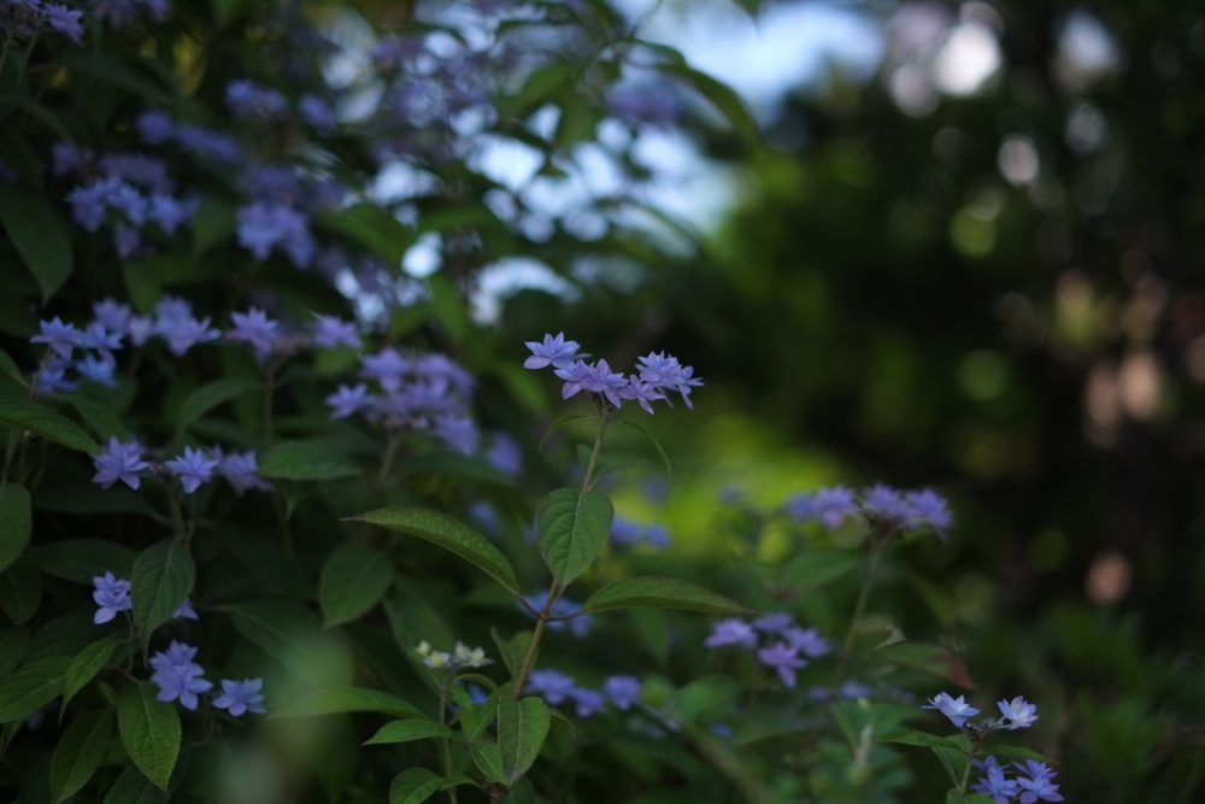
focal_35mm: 53
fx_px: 1774
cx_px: 602
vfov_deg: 25.5
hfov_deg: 37.5
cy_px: 402
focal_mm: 35
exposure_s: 1/4000
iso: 200
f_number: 1.4
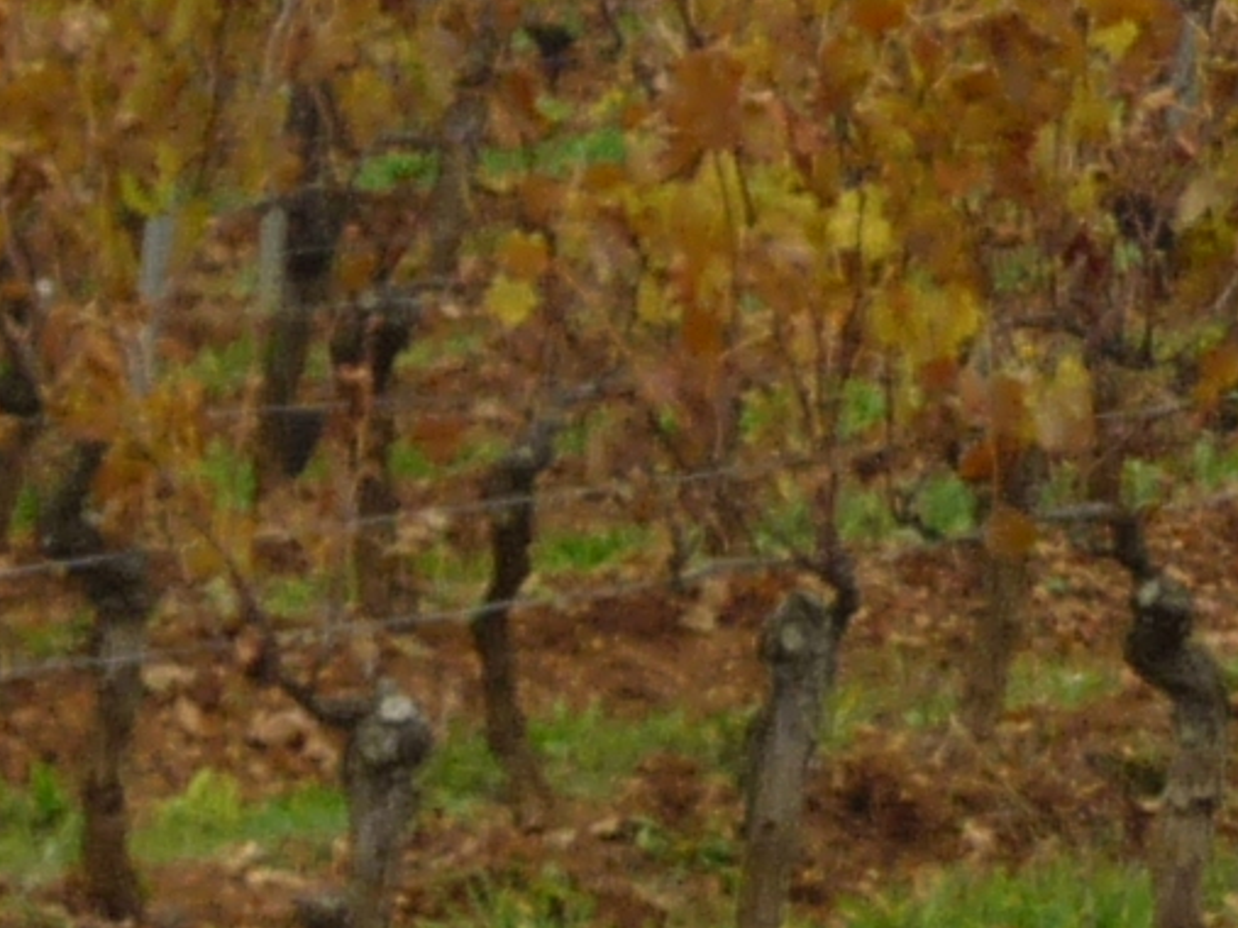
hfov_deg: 3.3
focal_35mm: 599
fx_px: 21417
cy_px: -1028
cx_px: 3250
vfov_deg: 2.5
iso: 80
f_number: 4.7
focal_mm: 15.3
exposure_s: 1/160
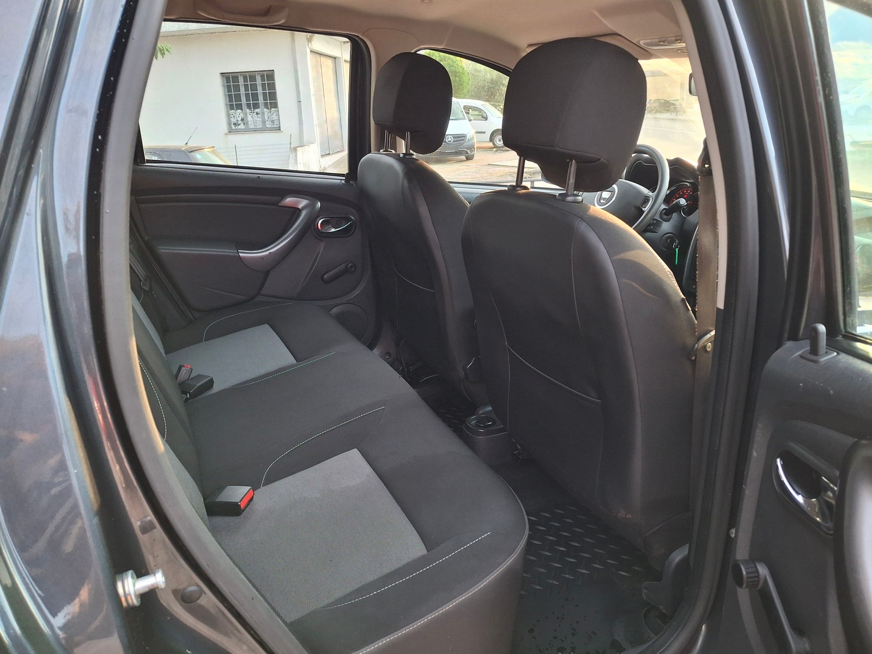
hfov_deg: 69.4
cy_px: 327
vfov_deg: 54.9
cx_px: 436
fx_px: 630
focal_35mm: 25
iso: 160
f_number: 1.8
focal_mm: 4.69
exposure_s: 1/100
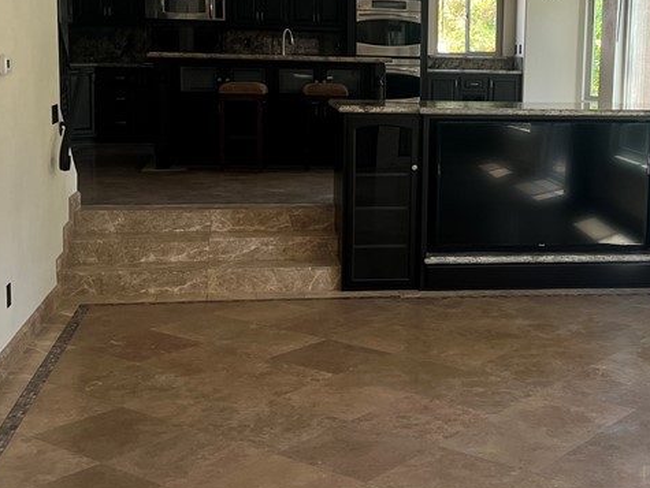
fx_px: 1052
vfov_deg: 26.0
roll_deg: -1.6
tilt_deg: -5.7
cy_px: 178
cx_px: 443
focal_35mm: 56
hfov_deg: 34.0
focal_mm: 5.7
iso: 64
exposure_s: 1/121
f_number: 1.5
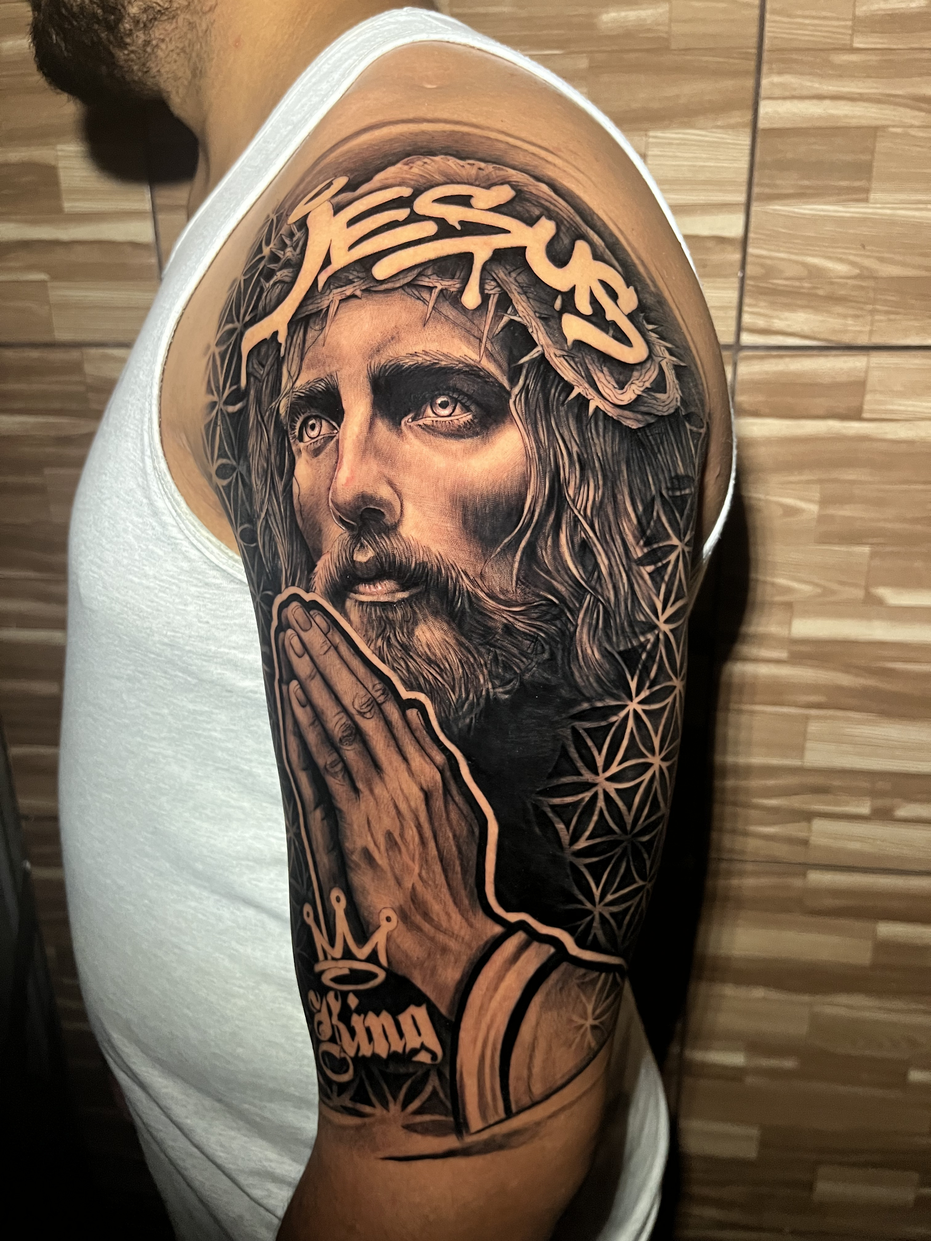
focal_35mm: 26
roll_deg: +1.7
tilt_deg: -18.8
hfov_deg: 53.1
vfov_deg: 67.3
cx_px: 466
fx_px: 932
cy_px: 620
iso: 500
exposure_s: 1/30
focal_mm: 5.1
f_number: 1.6
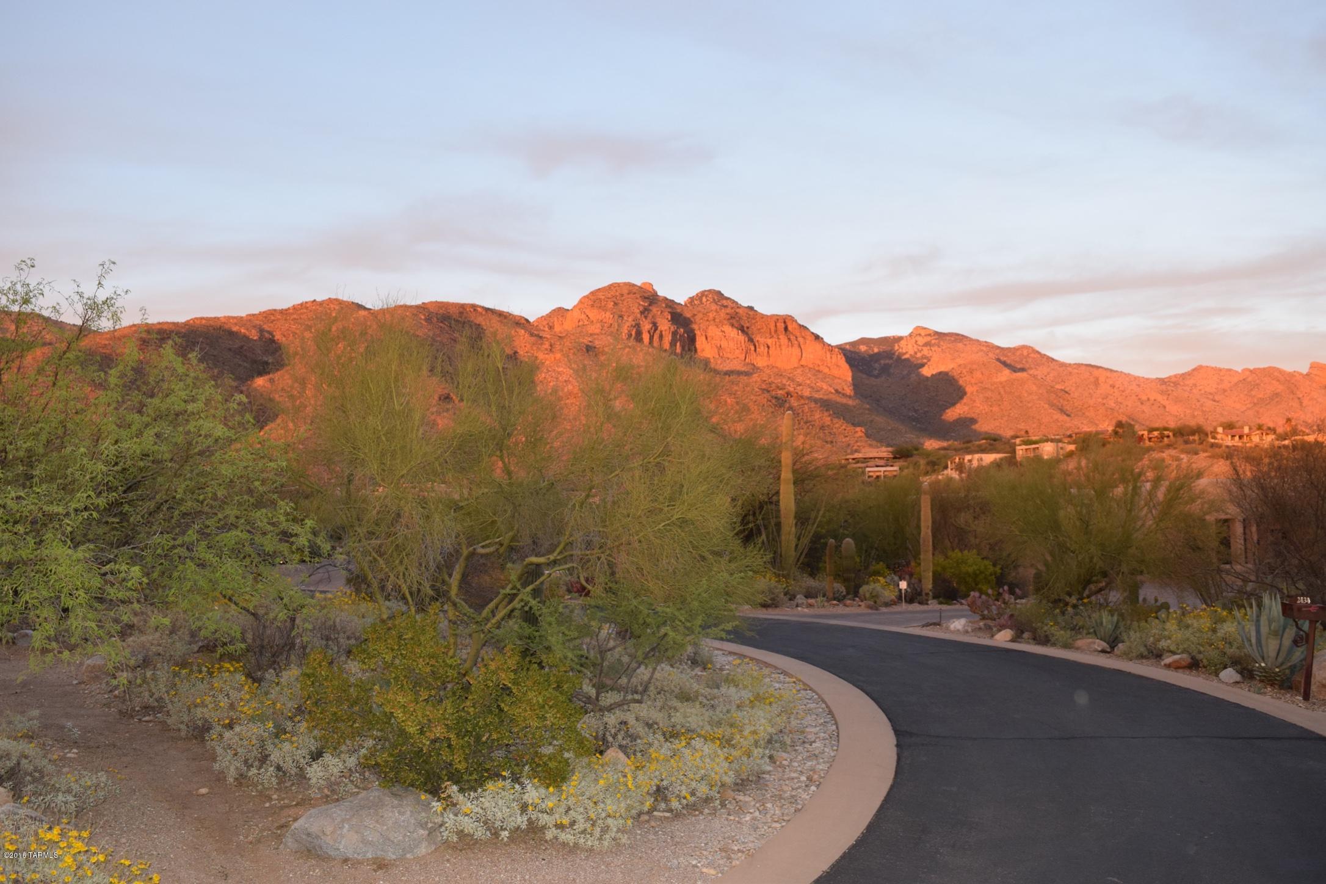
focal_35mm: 27
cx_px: 663
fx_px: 994
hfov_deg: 67.4
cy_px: 442
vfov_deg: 47.9
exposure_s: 1/100
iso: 800
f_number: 5
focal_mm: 18
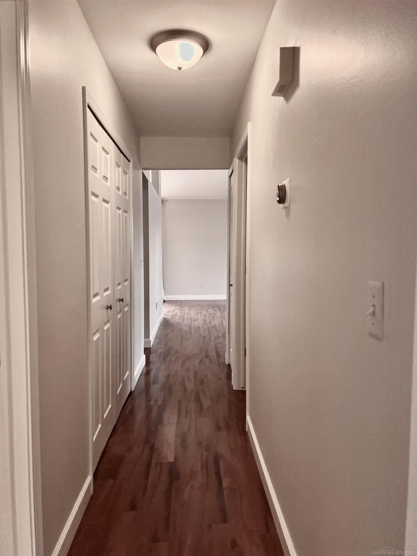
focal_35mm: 26
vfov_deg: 67.3
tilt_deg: -1.1
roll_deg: +1.1
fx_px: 418
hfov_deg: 53.1
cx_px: 208
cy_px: 278
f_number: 1.5
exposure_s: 1/377
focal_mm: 5.7
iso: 50
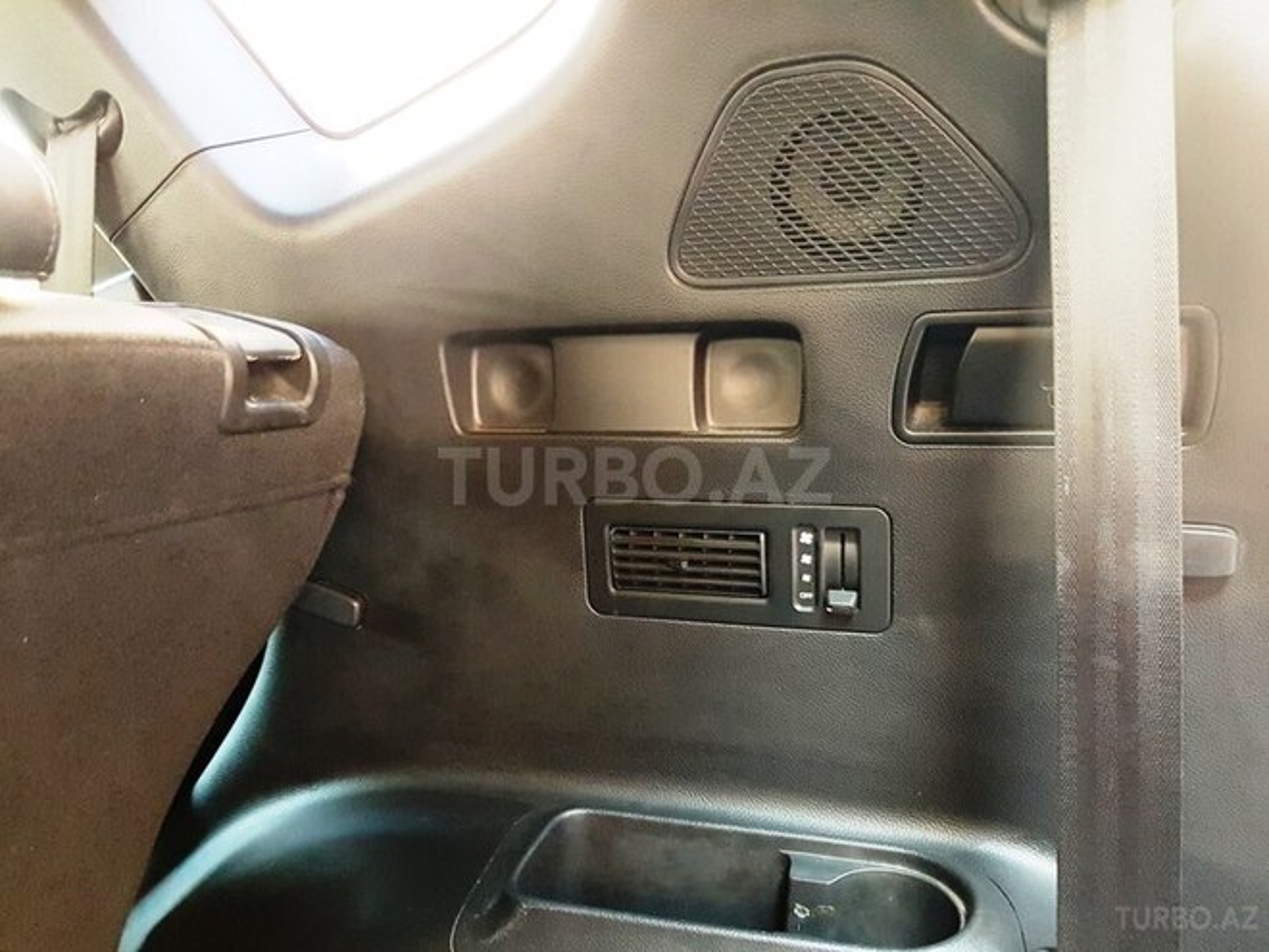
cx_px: 634
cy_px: 476
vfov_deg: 53.1
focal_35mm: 26
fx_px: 953
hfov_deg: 67.3
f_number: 1.7
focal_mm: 4.2
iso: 640
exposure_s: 1/10
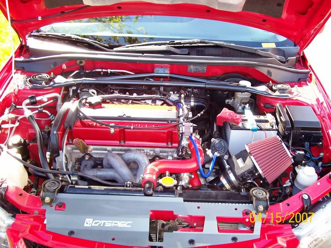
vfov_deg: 39.6
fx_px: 344
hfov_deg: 51.4
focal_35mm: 36
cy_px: 124
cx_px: 166
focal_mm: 6
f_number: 2.7
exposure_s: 1/88.5
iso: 80
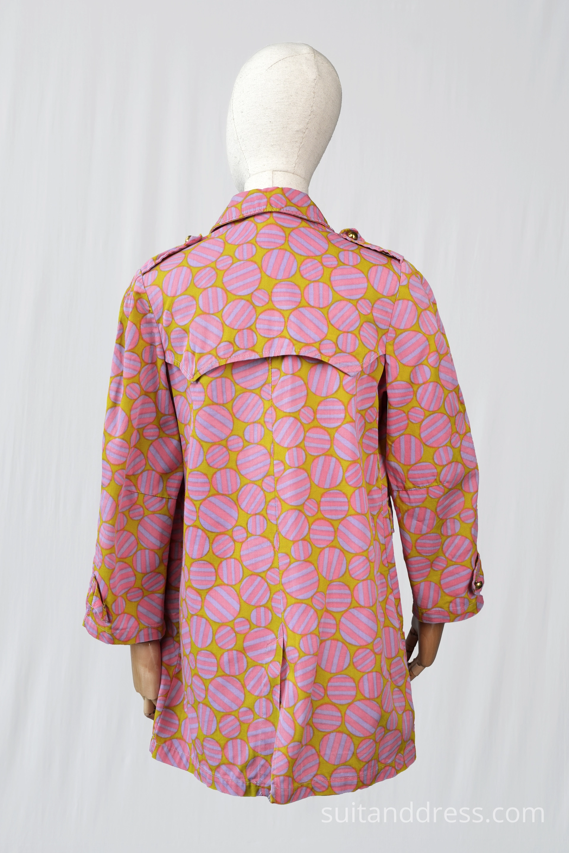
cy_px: 426
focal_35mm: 51
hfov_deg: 26.5
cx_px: 284
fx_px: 1209
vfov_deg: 38.9
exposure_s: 1/30
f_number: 8
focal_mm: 34
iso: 250
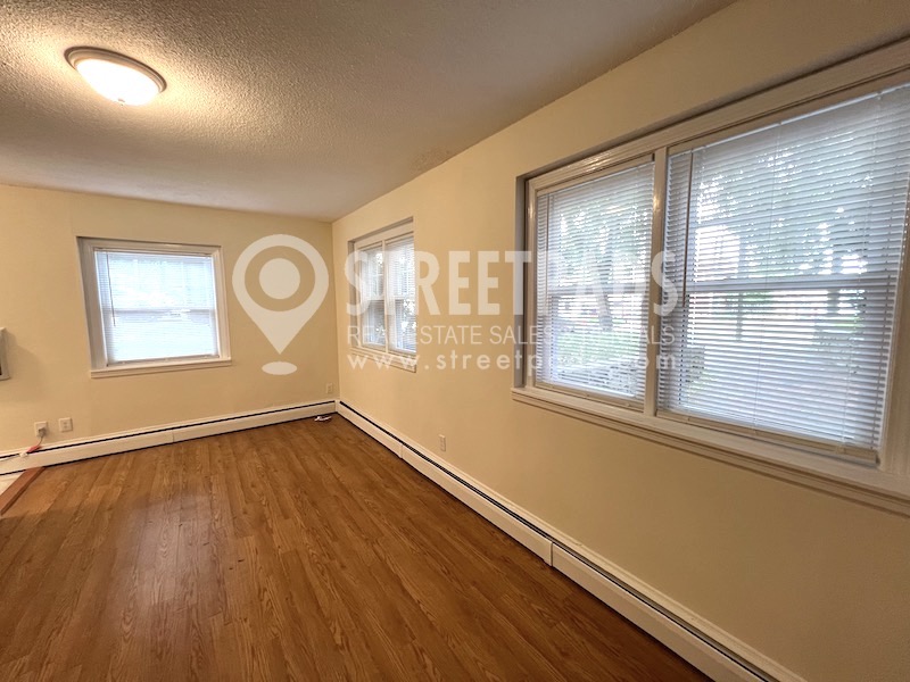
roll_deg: +0.4
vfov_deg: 89.9
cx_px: 455
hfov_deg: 106.2
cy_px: 341
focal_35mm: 13
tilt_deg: -6.2
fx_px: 342
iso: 160
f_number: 1.8
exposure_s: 1/60
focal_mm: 1.57
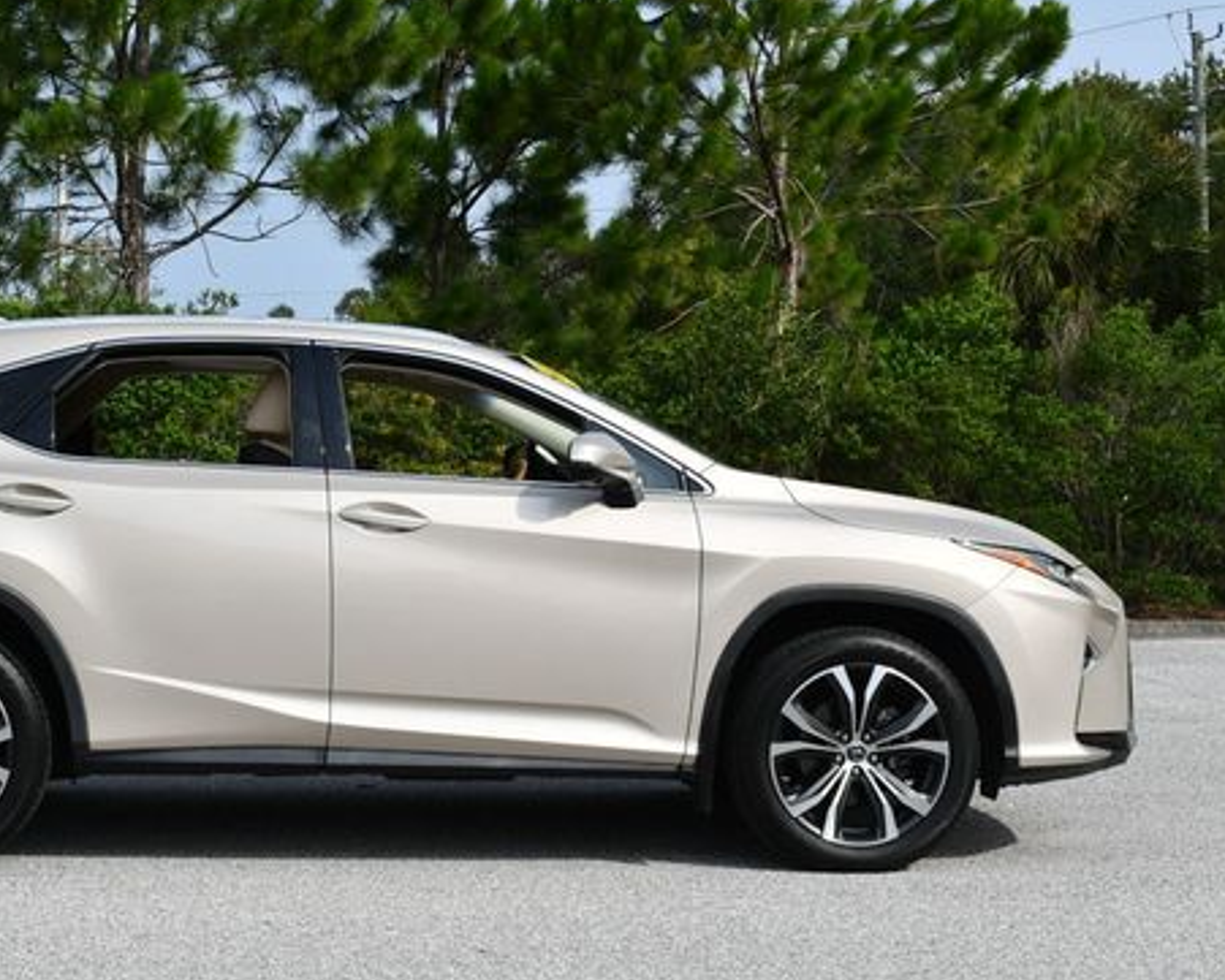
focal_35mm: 64
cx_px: 367
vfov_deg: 23.9
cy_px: 453
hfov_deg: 29.3
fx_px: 2321
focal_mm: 24
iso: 100
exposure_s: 1/250
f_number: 8
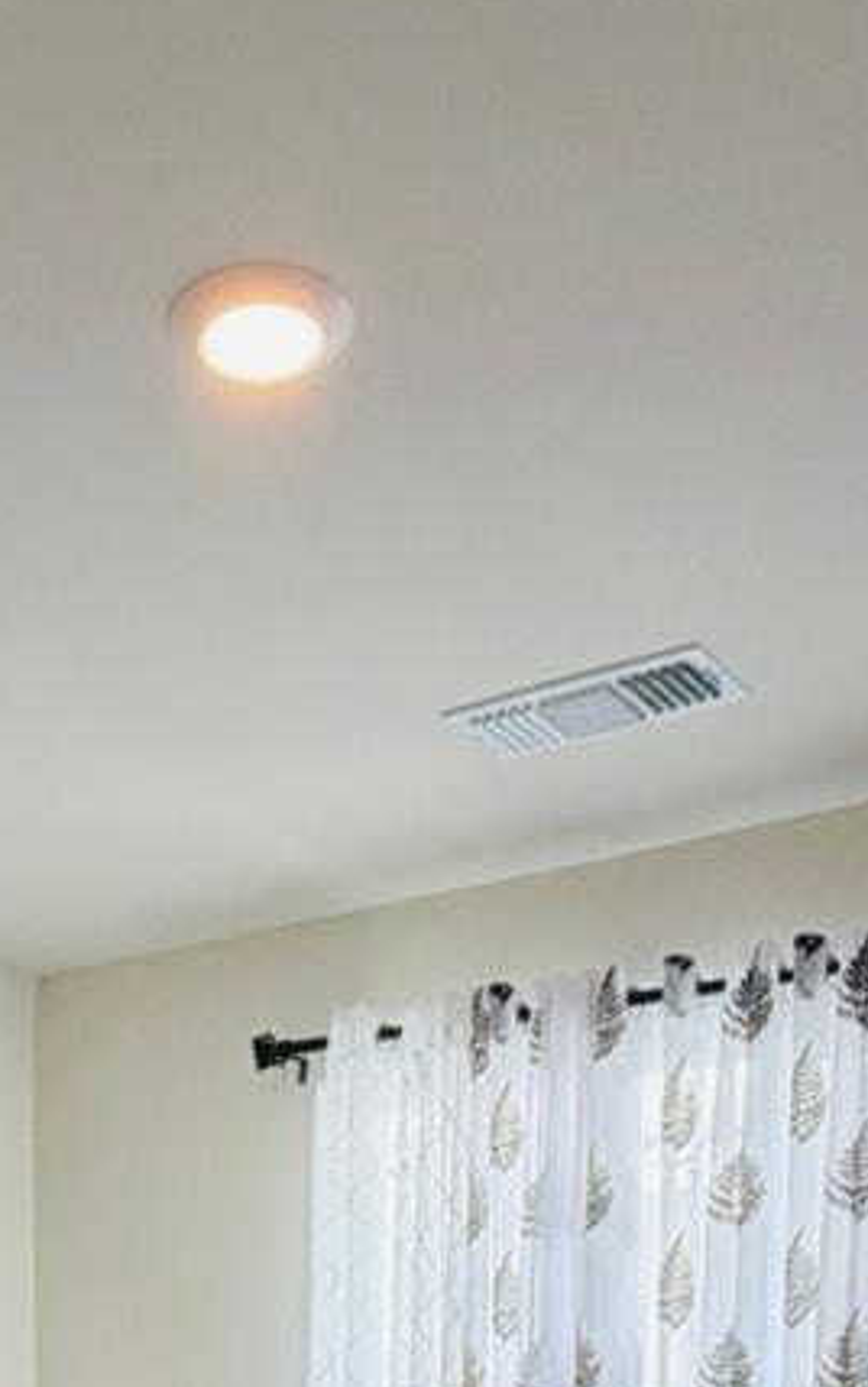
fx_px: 1966
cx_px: 180
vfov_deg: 31.4
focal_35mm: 52
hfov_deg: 24.5
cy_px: 1737
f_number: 2.2
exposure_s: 1/120
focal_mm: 2.22
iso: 125
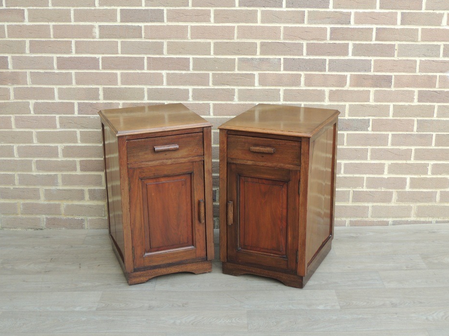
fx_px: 674
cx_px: 228
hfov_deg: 36.8
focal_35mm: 52
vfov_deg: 28.0
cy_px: 158
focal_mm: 8.3
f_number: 3.5
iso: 110
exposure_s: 1/50
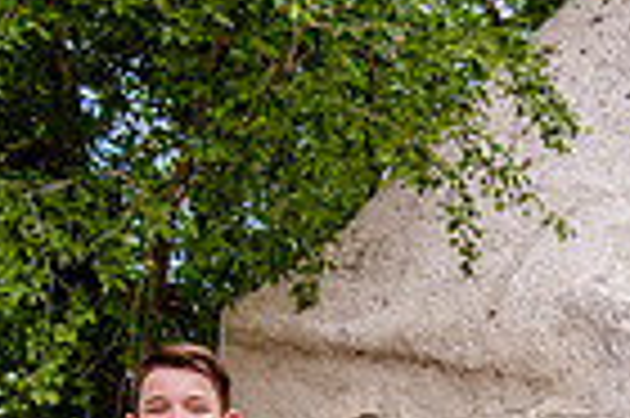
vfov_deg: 10.5
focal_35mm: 128
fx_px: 2237
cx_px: 639
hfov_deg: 15.7
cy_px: 544
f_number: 4
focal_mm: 31
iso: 800
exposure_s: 1/400
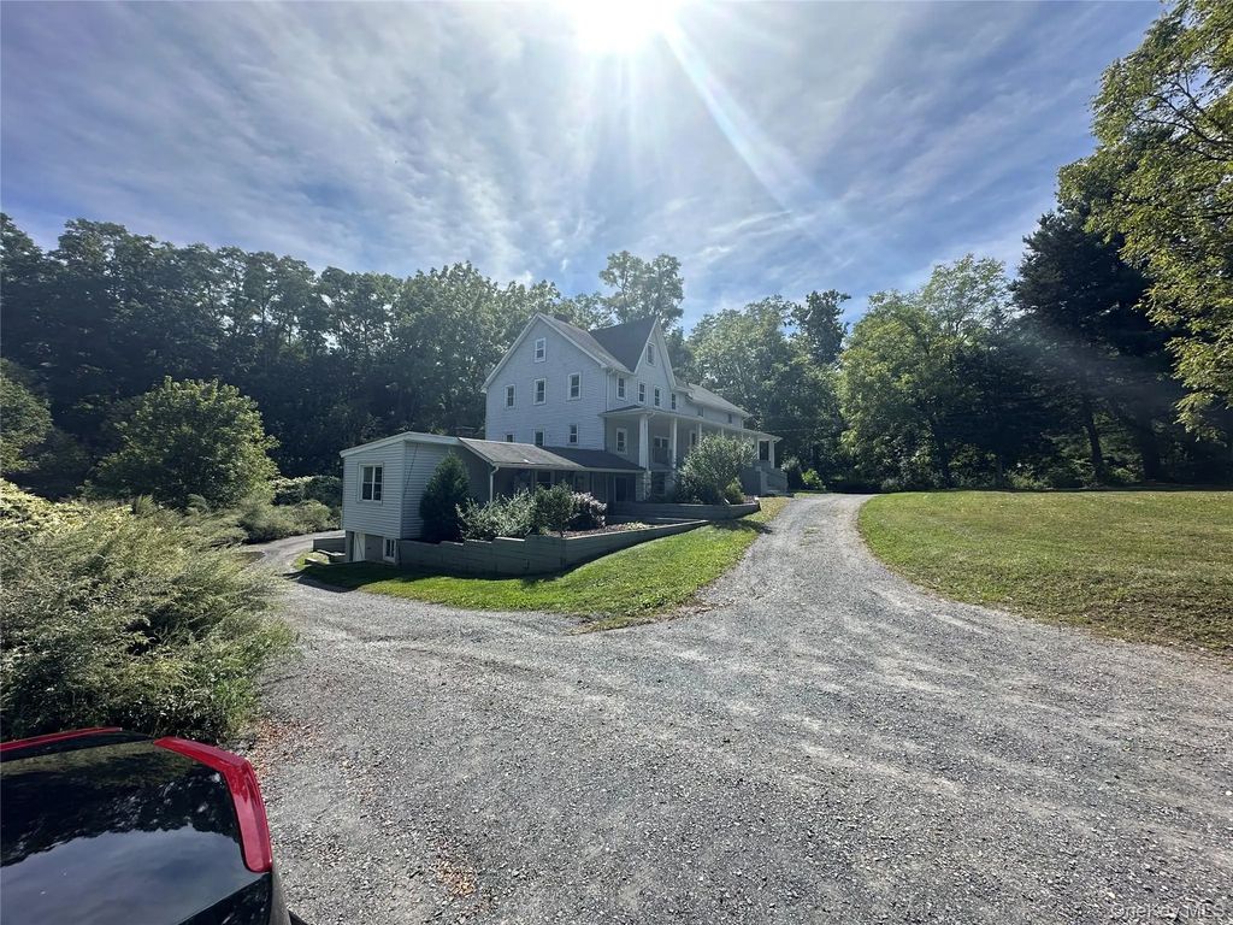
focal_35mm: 14
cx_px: 616
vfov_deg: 85.7
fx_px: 499
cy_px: 462
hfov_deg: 102.1
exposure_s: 1/1335
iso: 40
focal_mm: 2.22
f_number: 2.2
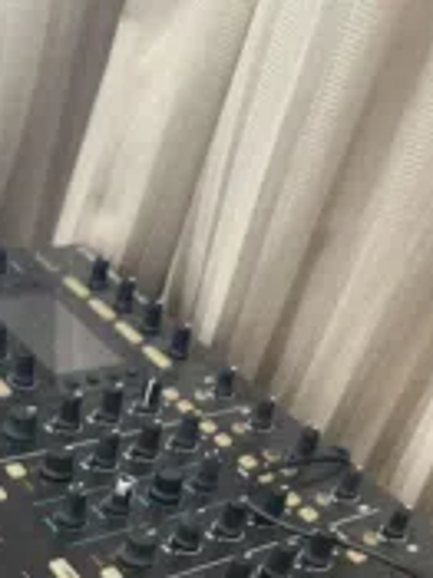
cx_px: 106
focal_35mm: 55
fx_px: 918
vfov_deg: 31.2
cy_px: 631
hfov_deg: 26.2
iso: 640
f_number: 1.78
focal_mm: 6.86
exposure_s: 1/60
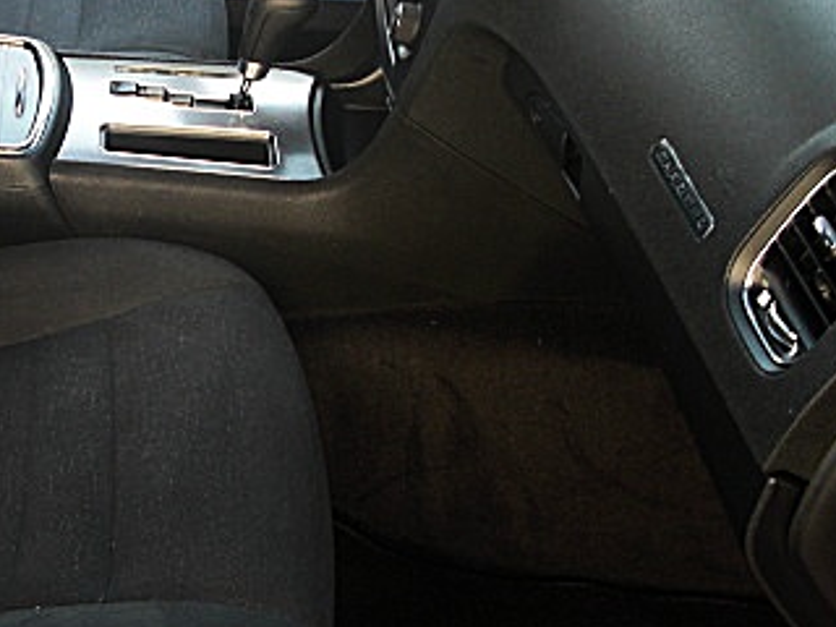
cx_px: 120
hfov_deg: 26.3
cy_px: 222
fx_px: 1739
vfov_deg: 20.4
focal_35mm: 72
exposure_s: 1/60
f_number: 2.8
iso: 100
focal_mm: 6.3
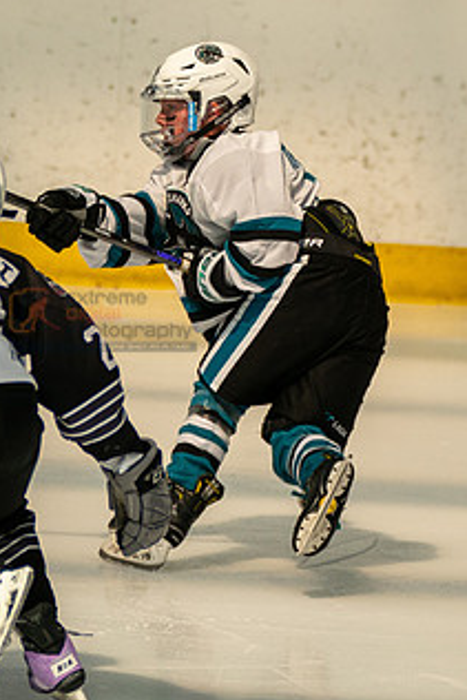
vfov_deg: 4.9
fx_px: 8221
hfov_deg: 3.3
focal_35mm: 423
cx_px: 151
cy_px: 346
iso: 1600
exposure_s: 1/10000
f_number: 3.2
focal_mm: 157
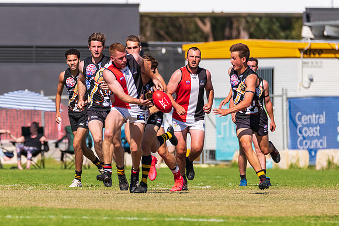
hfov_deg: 3.4
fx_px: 5656
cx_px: 145
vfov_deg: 2.3
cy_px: 130
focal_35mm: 600
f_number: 6.3
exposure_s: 1/4000
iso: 800
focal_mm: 400
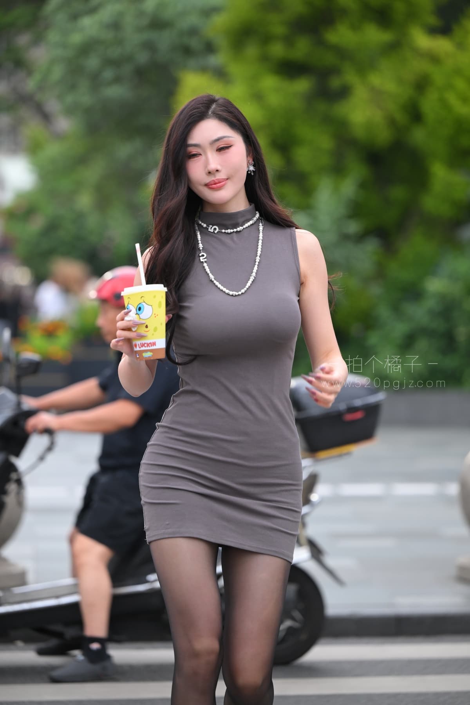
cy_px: 352
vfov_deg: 14.7
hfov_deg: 9.8
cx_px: 235
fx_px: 2741
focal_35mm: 140
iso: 800
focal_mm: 140
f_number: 3.2
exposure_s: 1/640
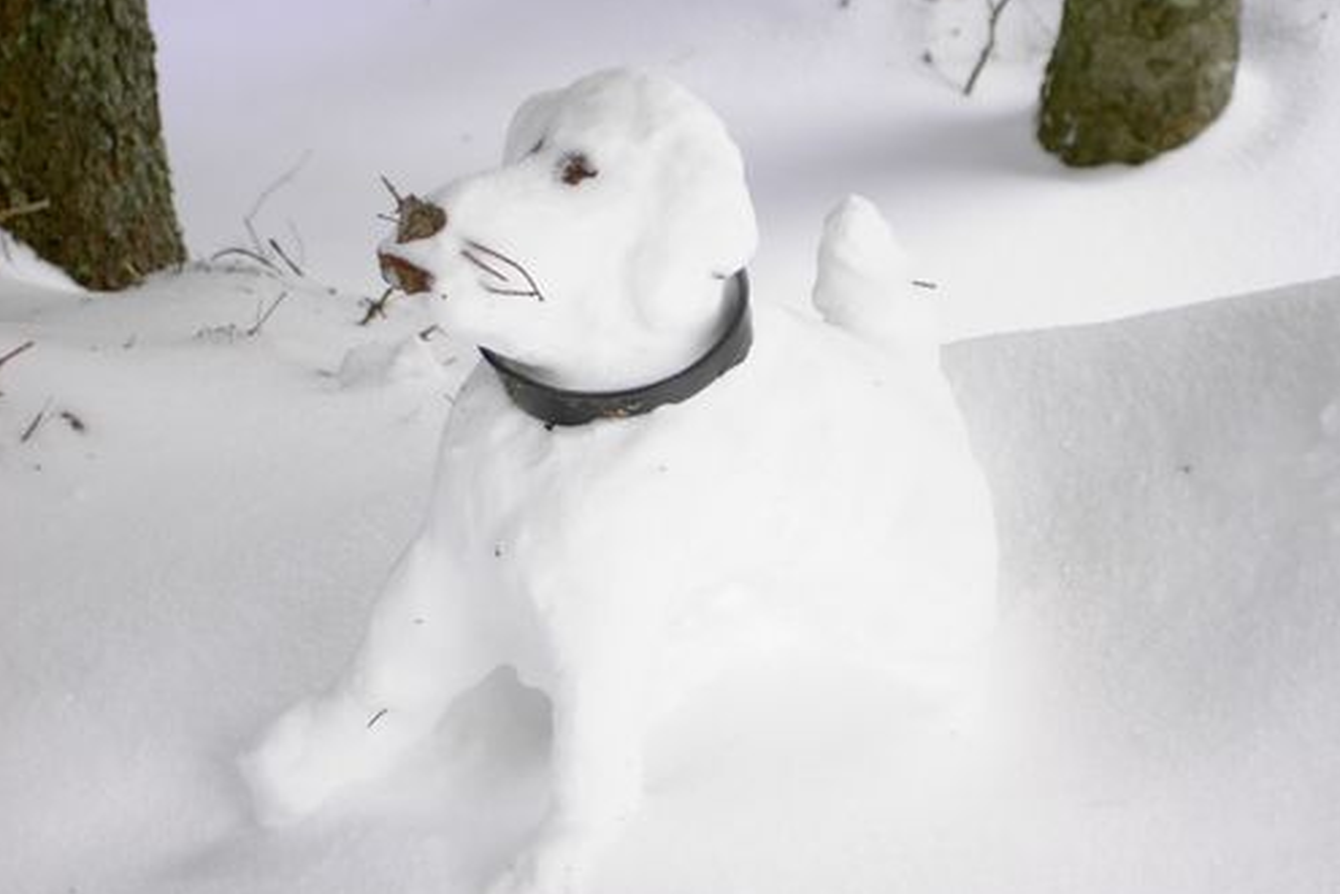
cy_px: 496
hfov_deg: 18.1
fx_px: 4206
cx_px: 669
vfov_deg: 12.1
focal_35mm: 113
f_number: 4.7
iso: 100
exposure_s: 1/30
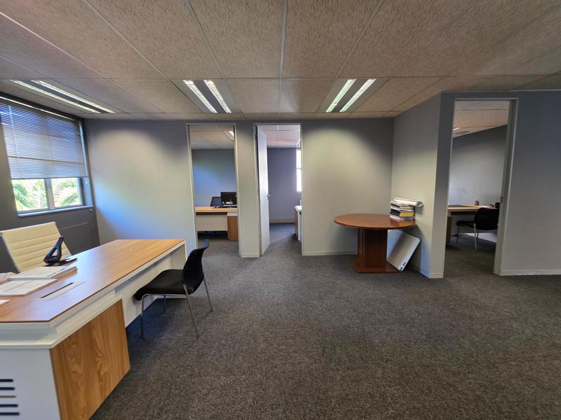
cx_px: 280
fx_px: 211
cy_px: 210
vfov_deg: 89.9
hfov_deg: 106.2
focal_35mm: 13
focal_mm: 2.2
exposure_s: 1/50
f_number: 1.9
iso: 160
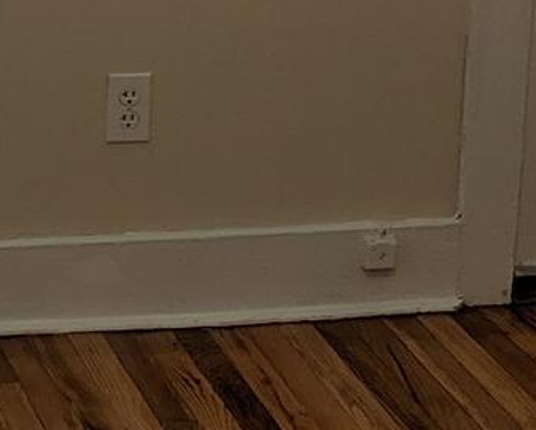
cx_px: -17
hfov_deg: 11.9
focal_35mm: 160
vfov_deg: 9.6
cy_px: 48
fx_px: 2540
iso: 46
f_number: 1.8
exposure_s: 1/354
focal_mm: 4.44
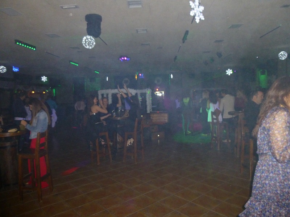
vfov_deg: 54.9
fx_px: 209
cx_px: 145
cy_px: 108
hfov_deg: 69.4
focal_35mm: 25
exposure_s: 1/60
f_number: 3.1
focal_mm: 4.5
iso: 640
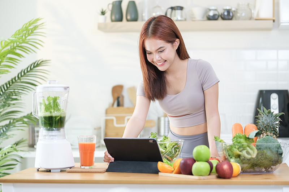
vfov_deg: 16.3
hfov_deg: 24.2
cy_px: 96
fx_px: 674
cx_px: 144
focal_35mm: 84
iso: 160
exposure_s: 1/400
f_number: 1.4
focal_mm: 56
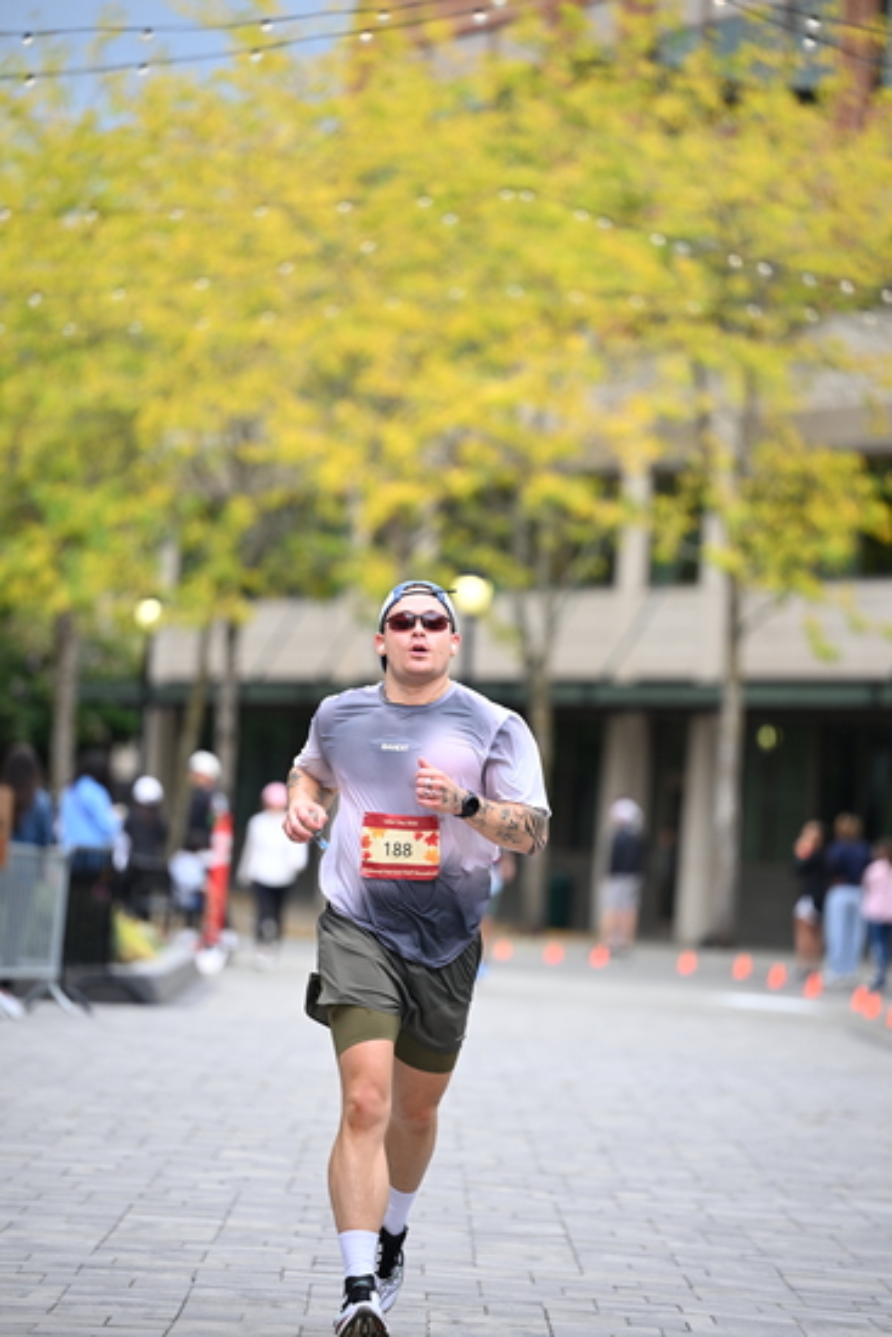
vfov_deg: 12.1
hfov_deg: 8.1
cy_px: 668
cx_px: 446
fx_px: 6314
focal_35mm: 170
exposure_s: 1/1600
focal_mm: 170
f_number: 2.8
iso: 640
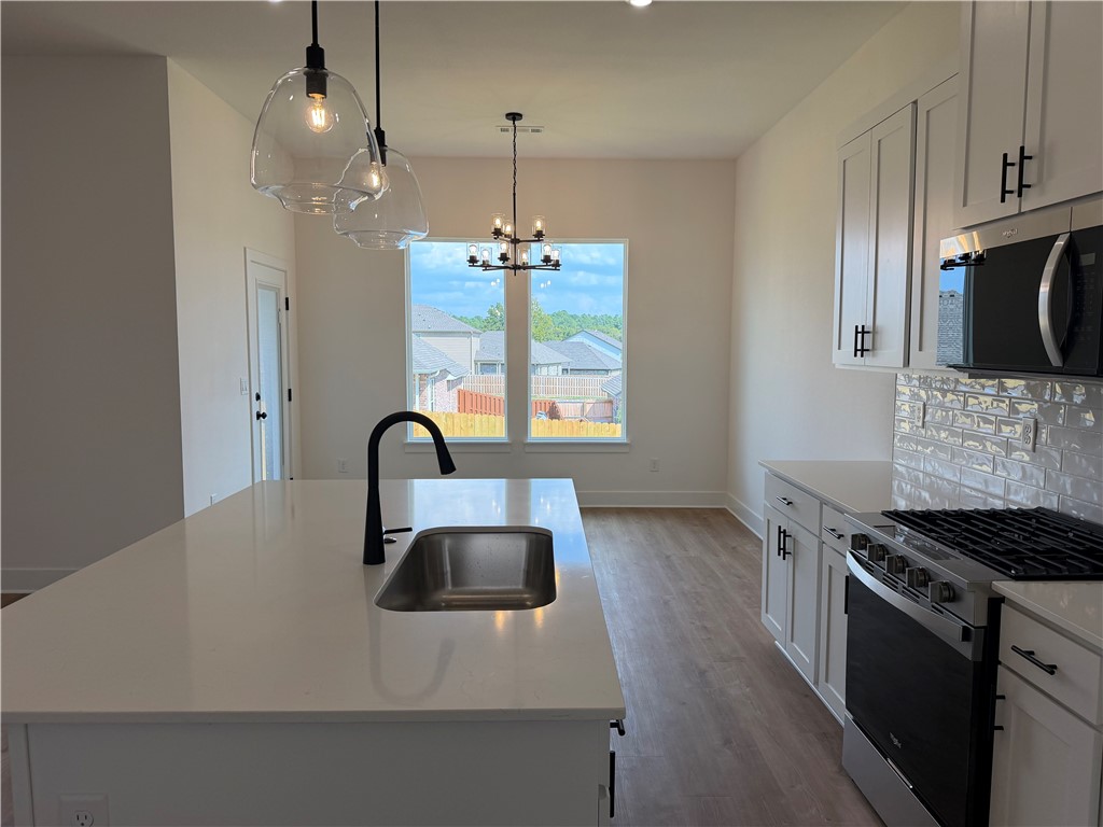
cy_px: 414
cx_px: 552
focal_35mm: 24
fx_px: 765
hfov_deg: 71.6
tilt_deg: -5.6
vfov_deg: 56.8
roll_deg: +0.7
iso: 100
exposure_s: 1/715
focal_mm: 6.76
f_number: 1.78
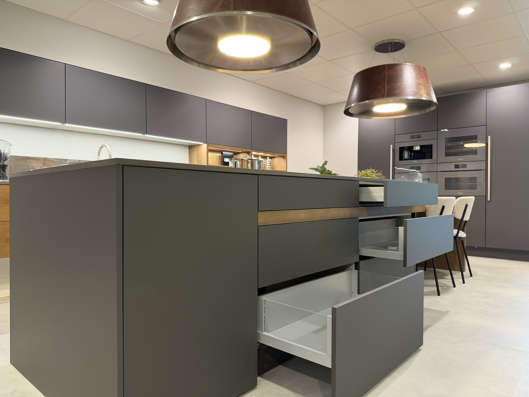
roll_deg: +0.4
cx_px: 264
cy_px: 198
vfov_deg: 56.8
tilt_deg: -2.4
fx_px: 367
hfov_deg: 71.6
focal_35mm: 24
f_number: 1.78
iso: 200
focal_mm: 6.76
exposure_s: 1/50
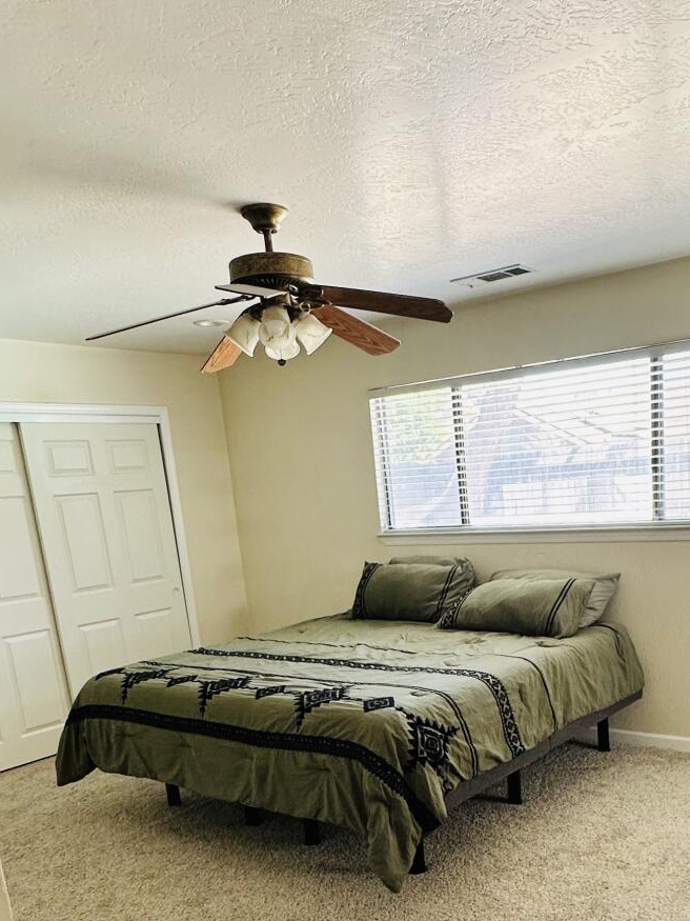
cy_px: 682
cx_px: 465
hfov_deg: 43.5
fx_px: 851
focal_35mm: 32
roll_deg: +3.4
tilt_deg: -13.7
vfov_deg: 54.4
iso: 80
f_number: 2.2
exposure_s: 1/99
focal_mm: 2.22
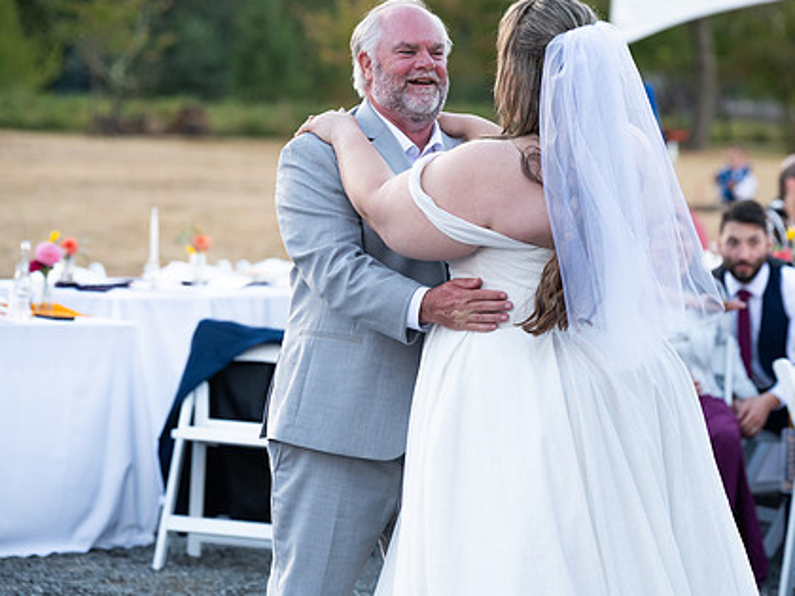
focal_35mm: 146
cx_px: 504
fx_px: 3353
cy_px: 277
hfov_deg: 13.5
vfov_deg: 10.2
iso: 1600
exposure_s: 1/500
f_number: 3.5
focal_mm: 110
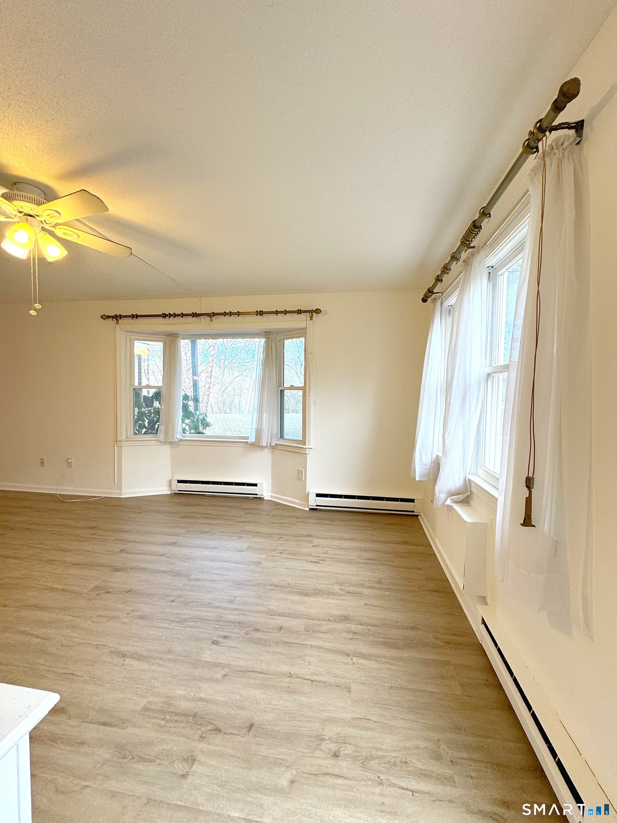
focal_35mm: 14
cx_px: 308
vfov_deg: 102.1
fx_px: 333
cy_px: 412
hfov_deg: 85.7
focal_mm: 2.22
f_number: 2.2
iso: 125
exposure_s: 1/120
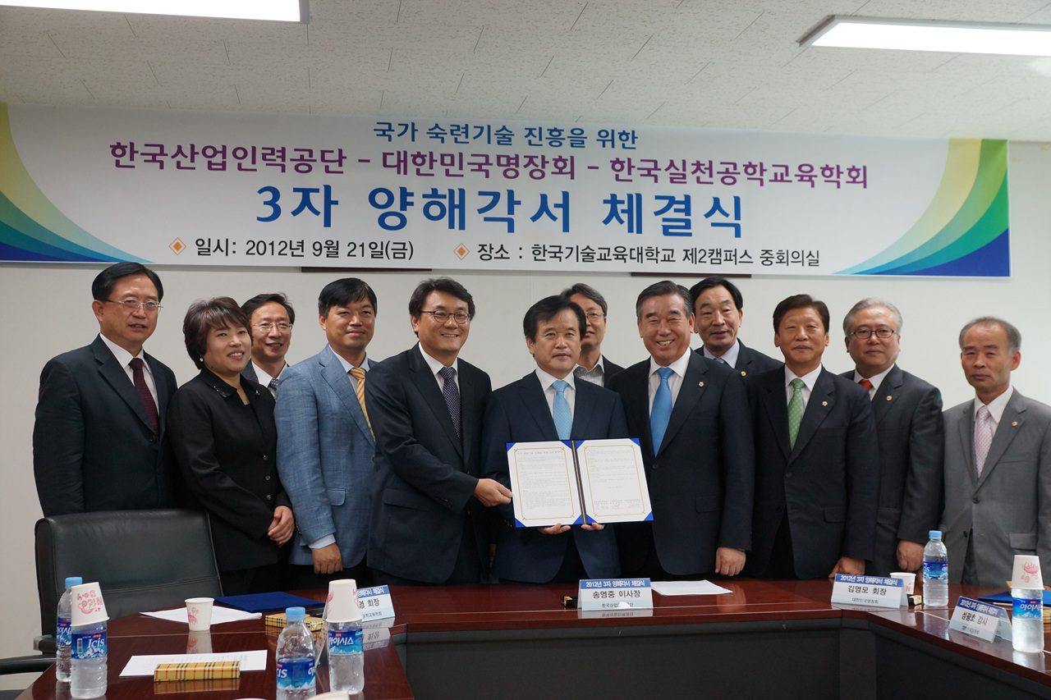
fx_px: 1138
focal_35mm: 39
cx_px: 526
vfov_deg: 34.2
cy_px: 350
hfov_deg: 49.6
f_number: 4
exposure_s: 1/60
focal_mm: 26
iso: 400
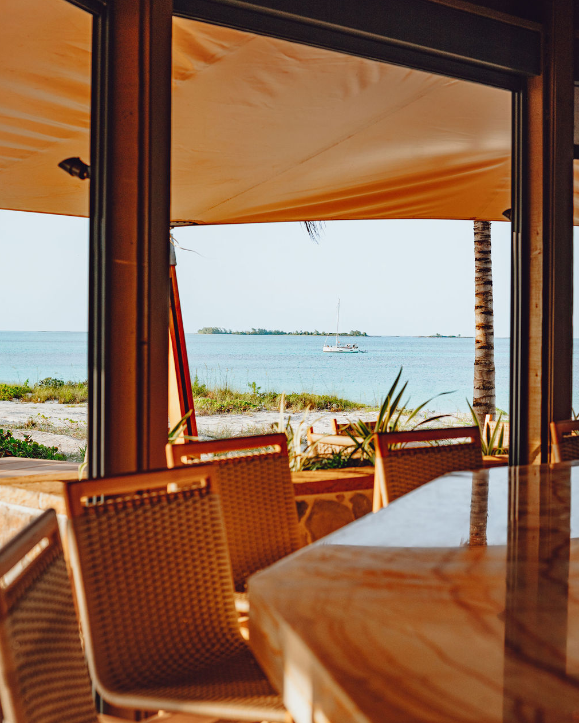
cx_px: 290
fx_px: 1221
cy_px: 335
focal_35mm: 57
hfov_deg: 26.7
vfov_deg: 33.0
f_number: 4.5
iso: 250
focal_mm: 50
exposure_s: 1/1250
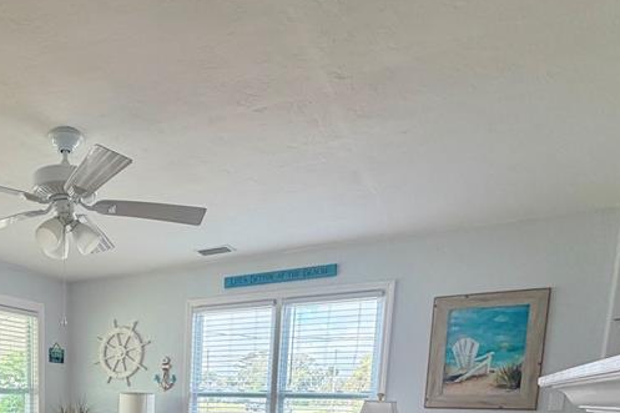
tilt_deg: -8.5
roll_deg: -1.1
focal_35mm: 30
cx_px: 107
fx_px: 516
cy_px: 463
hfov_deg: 56.5
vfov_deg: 36.3
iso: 160
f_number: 2.2
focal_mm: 2.22
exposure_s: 1/121
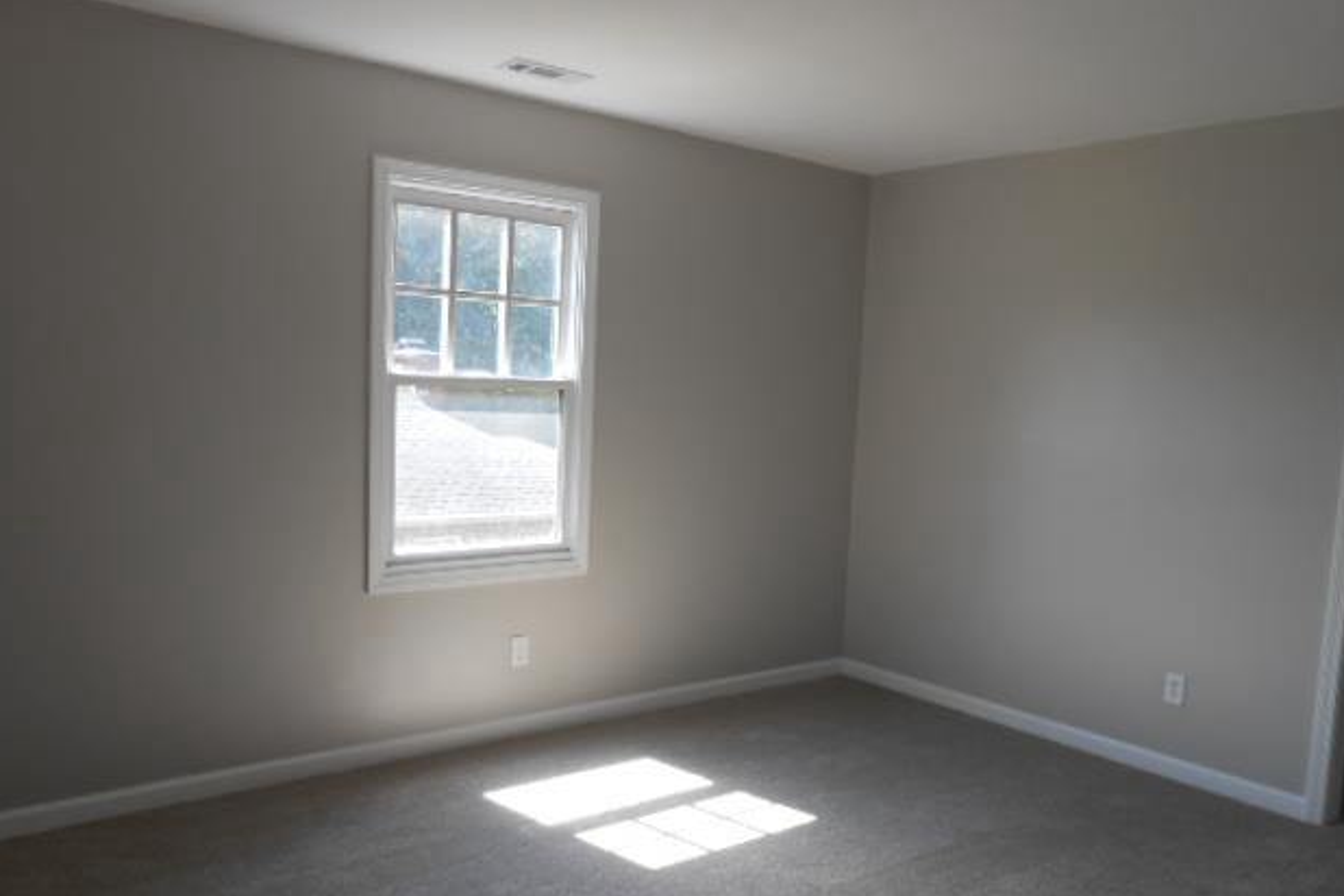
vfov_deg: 46.3
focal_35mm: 28
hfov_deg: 65.5
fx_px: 1045
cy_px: 515
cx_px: 674
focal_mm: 4.6
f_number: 3.5
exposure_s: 1/60
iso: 80
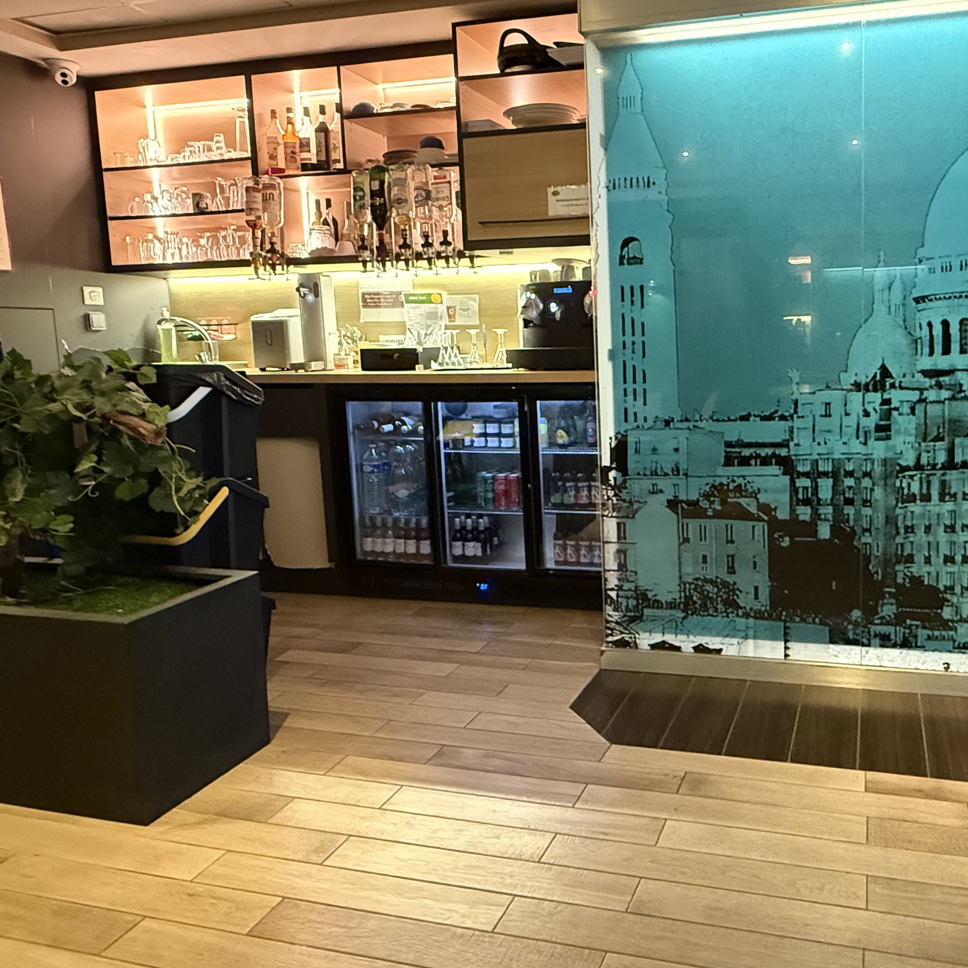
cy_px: 425
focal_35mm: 25
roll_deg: +0.8
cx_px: 701
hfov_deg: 60.2
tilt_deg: -6.7
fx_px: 791
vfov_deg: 62.7
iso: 1250
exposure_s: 1/33
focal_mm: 2.22
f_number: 2.2
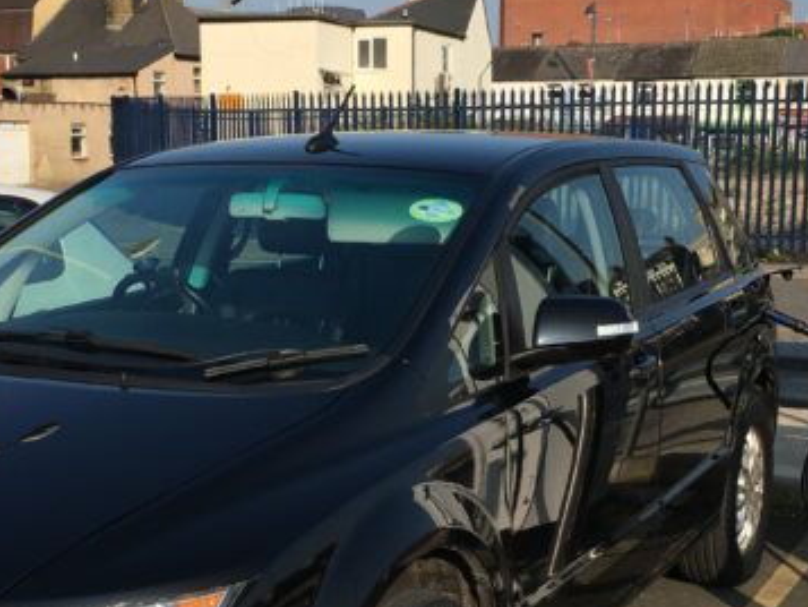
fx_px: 1424
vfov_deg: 24.0
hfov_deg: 31.7
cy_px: 391
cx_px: 392
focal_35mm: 61
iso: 25
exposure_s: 1/1570
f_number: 2.2
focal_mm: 4.15
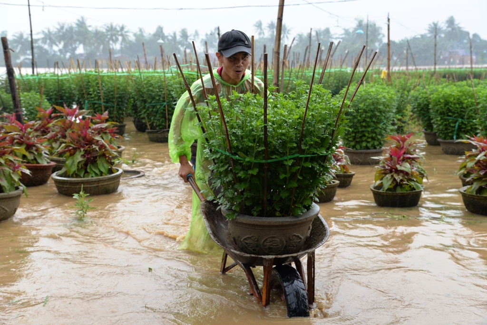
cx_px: 244
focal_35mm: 50
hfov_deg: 39.6
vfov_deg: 27.0
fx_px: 676
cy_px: 162
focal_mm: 50
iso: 640
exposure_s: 1/125
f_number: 5.6
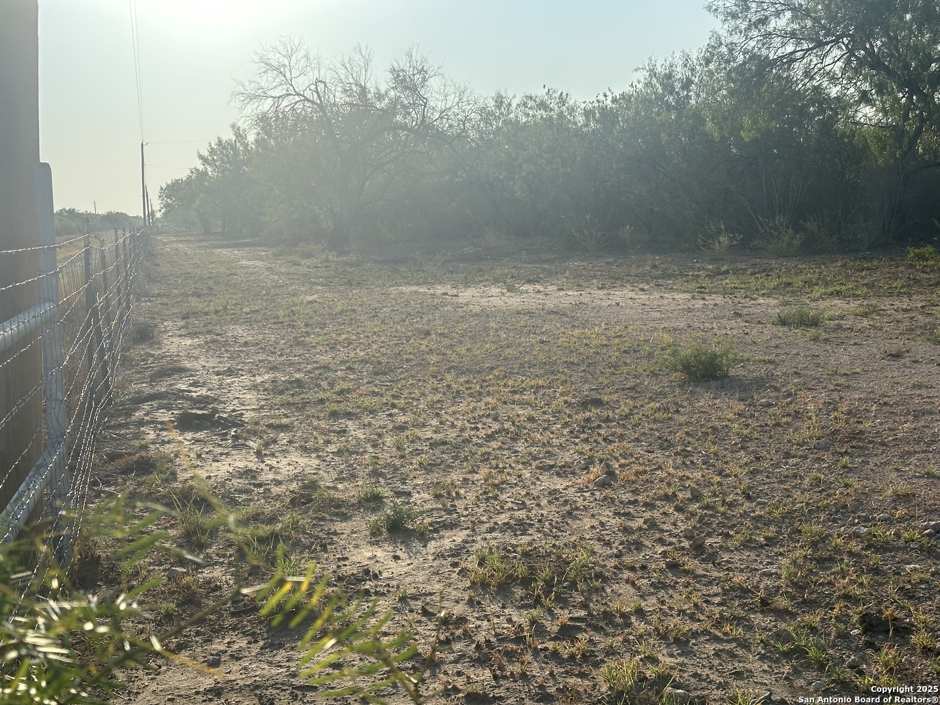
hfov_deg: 39.7
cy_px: 352
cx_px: 470
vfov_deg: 30.3
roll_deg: +2.5
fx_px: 1303
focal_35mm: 48
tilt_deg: -6.0
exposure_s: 1/4785
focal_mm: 6.86
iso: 64
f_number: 1.78
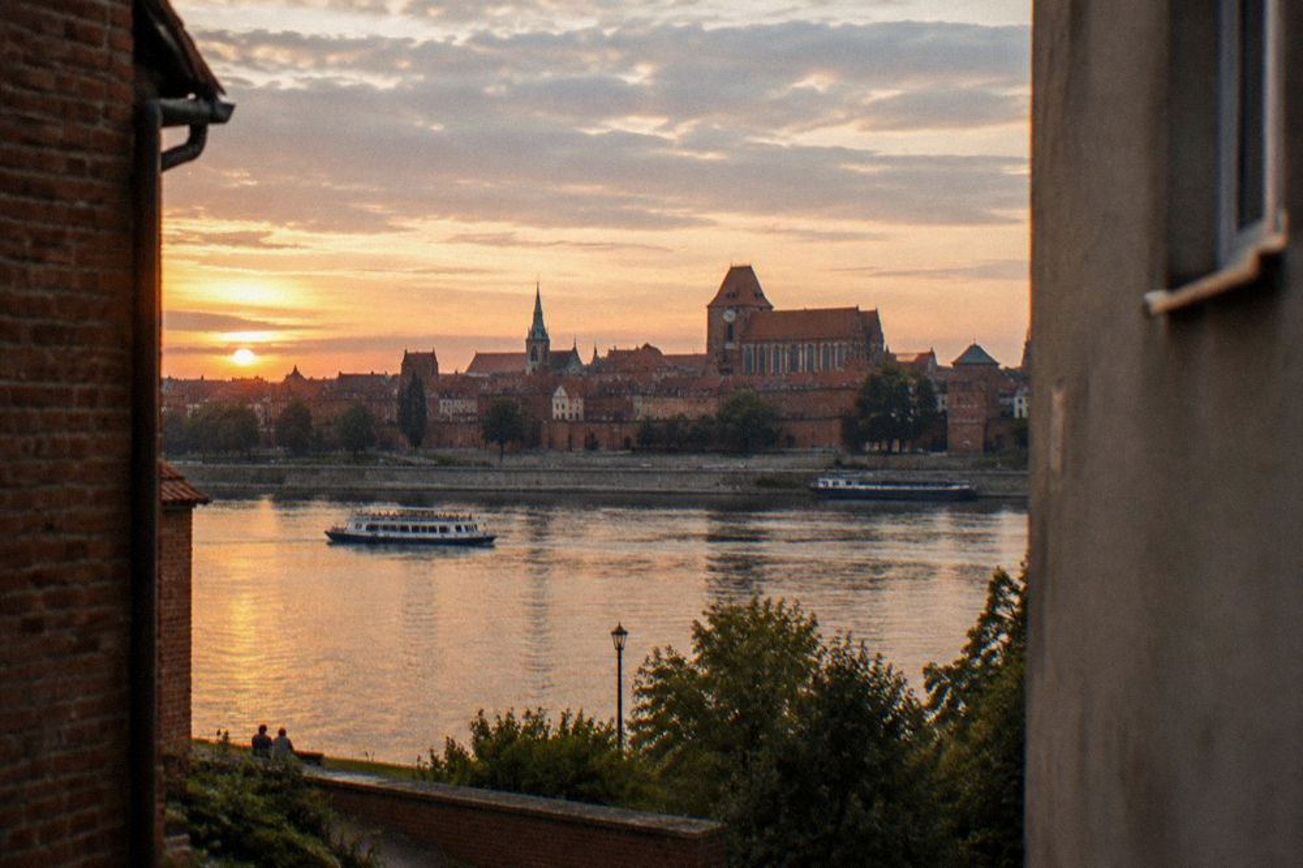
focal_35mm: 47
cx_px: 652
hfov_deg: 41.9
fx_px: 1700
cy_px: 434
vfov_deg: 28.6
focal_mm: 47
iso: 3200
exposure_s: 1/50
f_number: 5
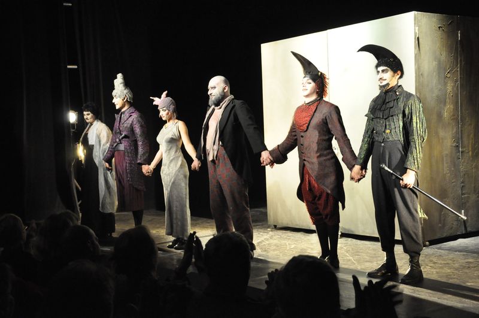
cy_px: 159
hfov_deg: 38.9
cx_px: 240
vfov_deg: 26.4
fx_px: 678
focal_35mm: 51
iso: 3200
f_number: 4.8
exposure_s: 1/60
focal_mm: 34
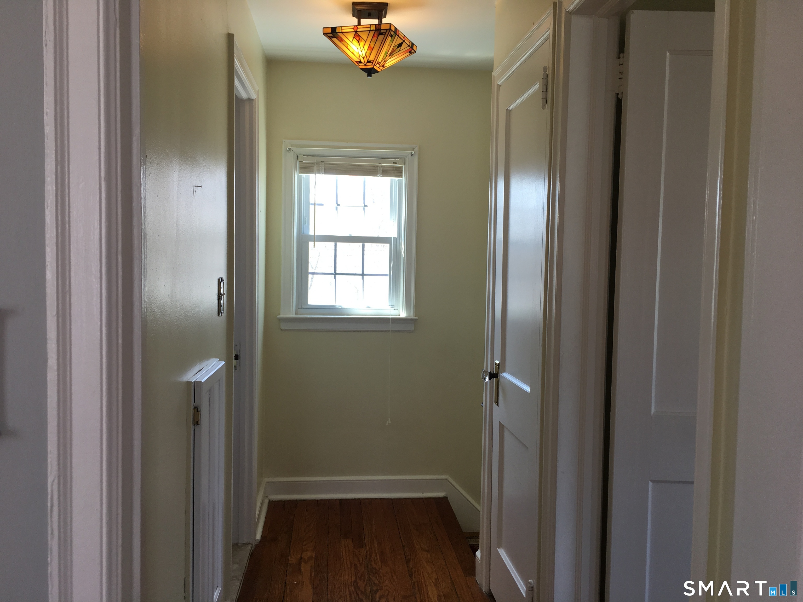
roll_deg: -2.5
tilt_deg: -4.1
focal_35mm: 29
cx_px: 402
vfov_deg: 48.2
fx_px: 673
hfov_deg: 61.7
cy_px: 301
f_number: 2.2
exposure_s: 1/40
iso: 25
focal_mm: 4.15
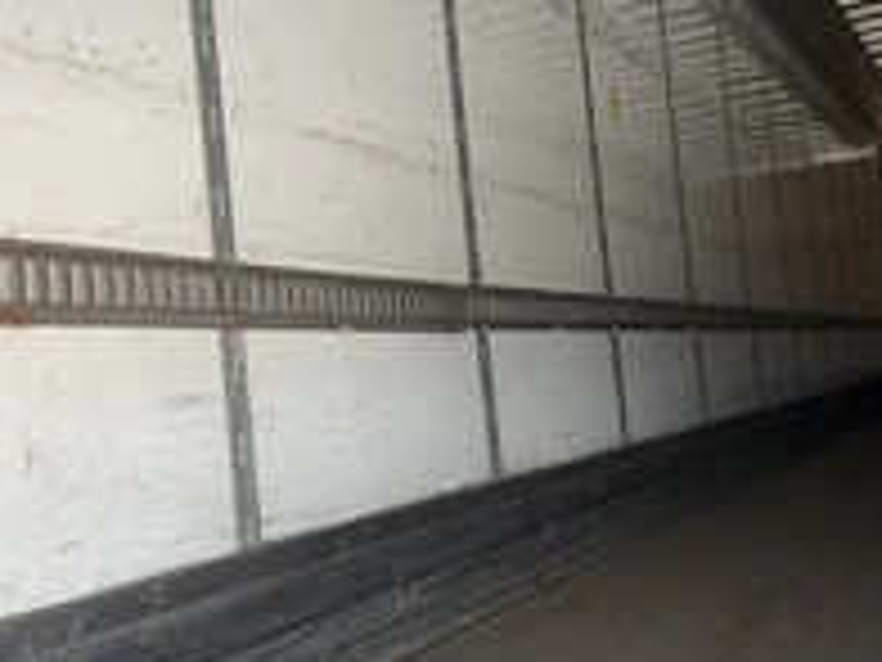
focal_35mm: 49
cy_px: 315
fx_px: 1248
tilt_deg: +5.1
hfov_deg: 38.6
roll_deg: +5.8
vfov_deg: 29.7
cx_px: 320
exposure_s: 1/121
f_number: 1.78
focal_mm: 6.76
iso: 125
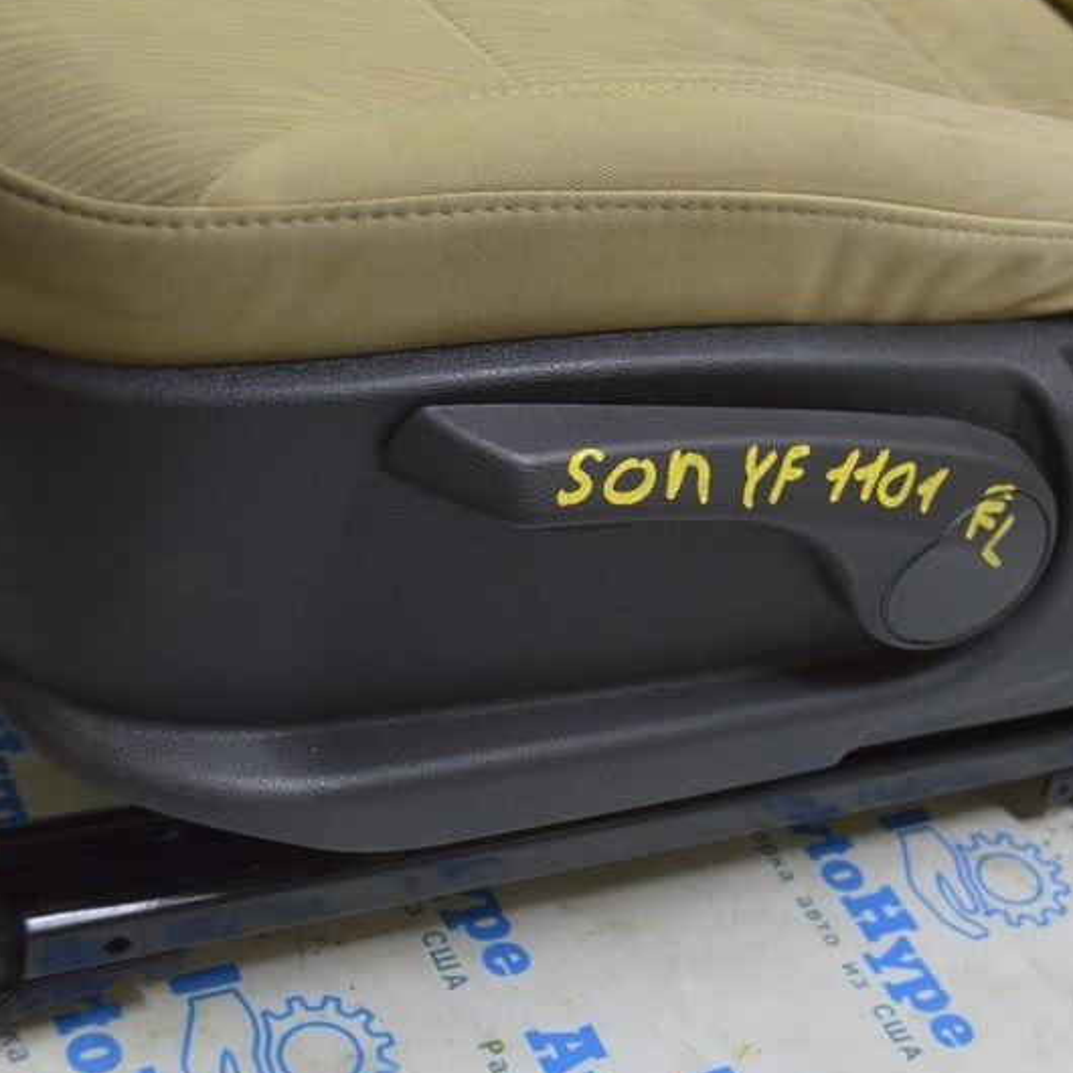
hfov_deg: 26.6
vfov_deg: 26.9
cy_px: 497
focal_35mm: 64
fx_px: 2244
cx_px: 794
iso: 400
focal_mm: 26
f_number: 5.6
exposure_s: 1/20
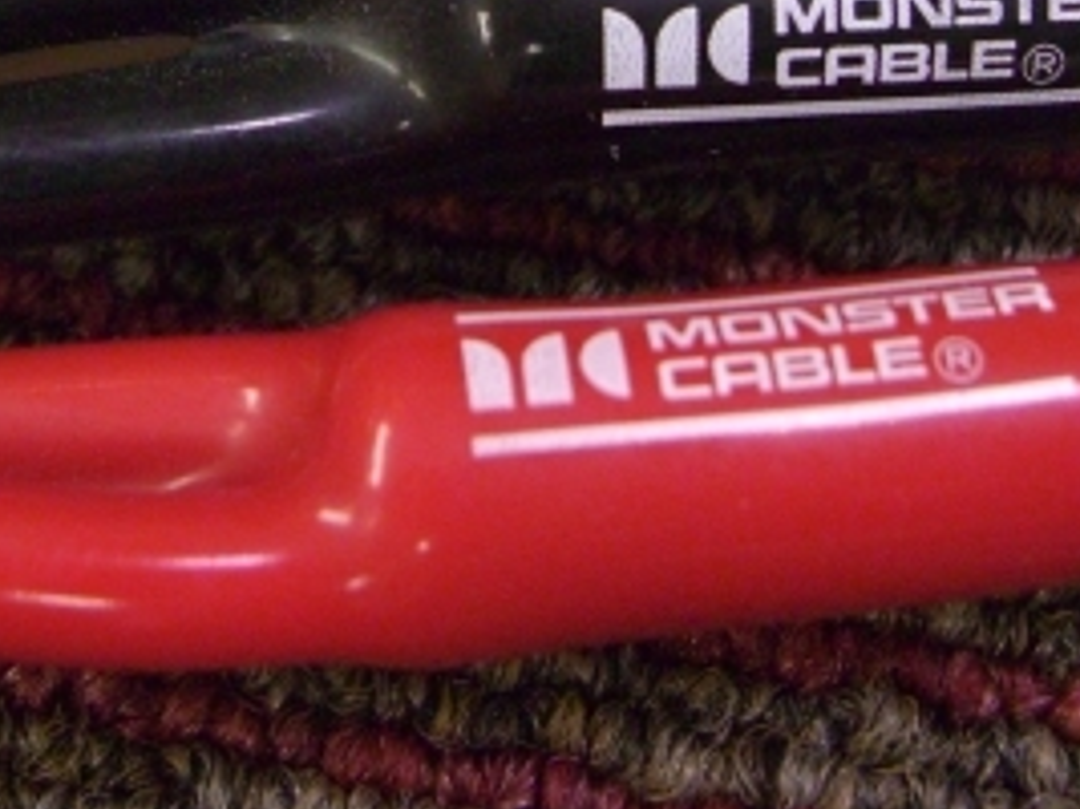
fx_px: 2838
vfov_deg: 15.6
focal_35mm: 91
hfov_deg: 21.5
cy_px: -150
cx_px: 380
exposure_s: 1/80
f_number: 2.8
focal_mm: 7.9
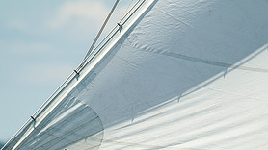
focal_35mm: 1426
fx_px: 10128
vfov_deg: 0.9
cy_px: 174
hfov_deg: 1.5
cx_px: 164
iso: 400
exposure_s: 1/3200
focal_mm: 600
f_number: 5
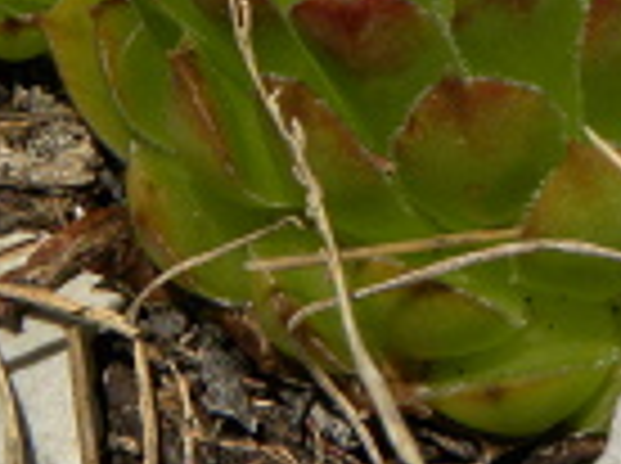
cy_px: -158
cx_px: 567
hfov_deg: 8.6
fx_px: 4119
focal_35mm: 230
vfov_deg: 6.4
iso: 100
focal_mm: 11.8
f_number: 7.1
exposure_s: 1/640
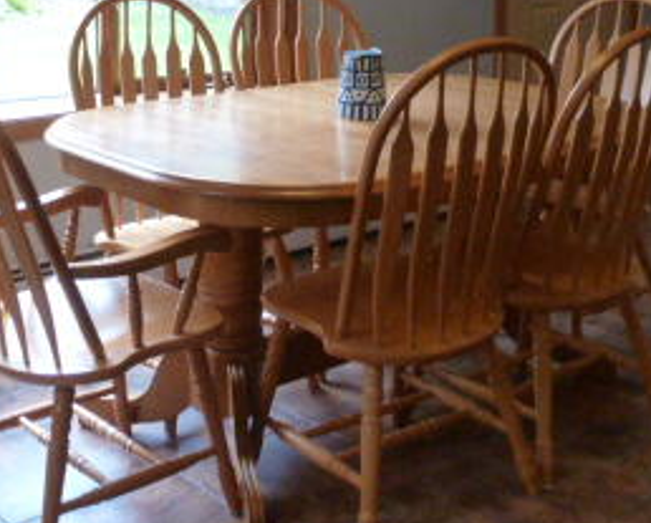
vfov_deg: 24.9
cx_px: 341
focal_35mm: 58
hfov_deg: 32.4
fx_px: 1119
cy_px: -10
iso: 400
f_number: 3.3
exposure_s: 1/40
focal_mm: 4.3
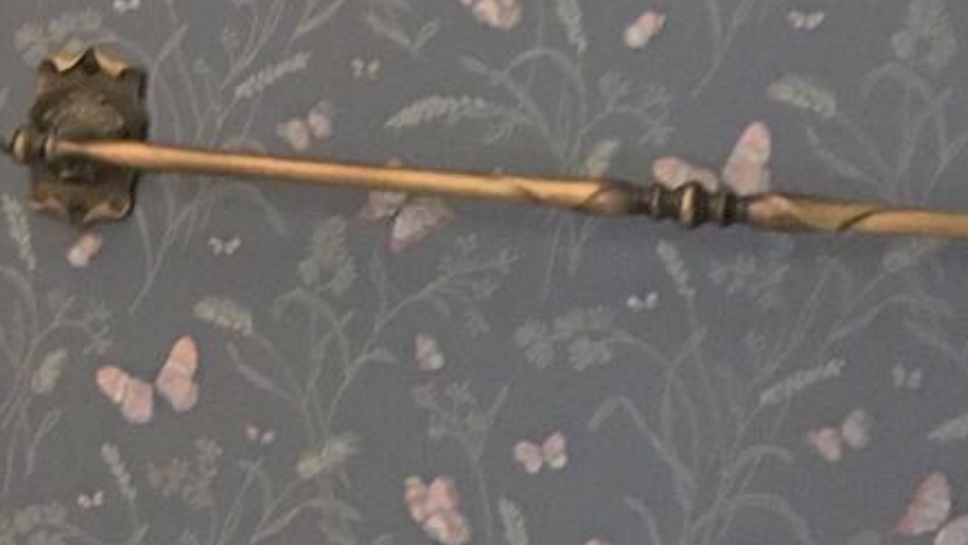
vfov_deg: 8.4
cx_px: -591
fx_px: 3696
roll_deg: -0.3
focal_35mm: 144
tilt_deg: -11.1
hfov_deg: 13.8
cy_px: 492
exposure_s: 1/24
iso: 200
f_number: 2.2
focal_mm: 4.15
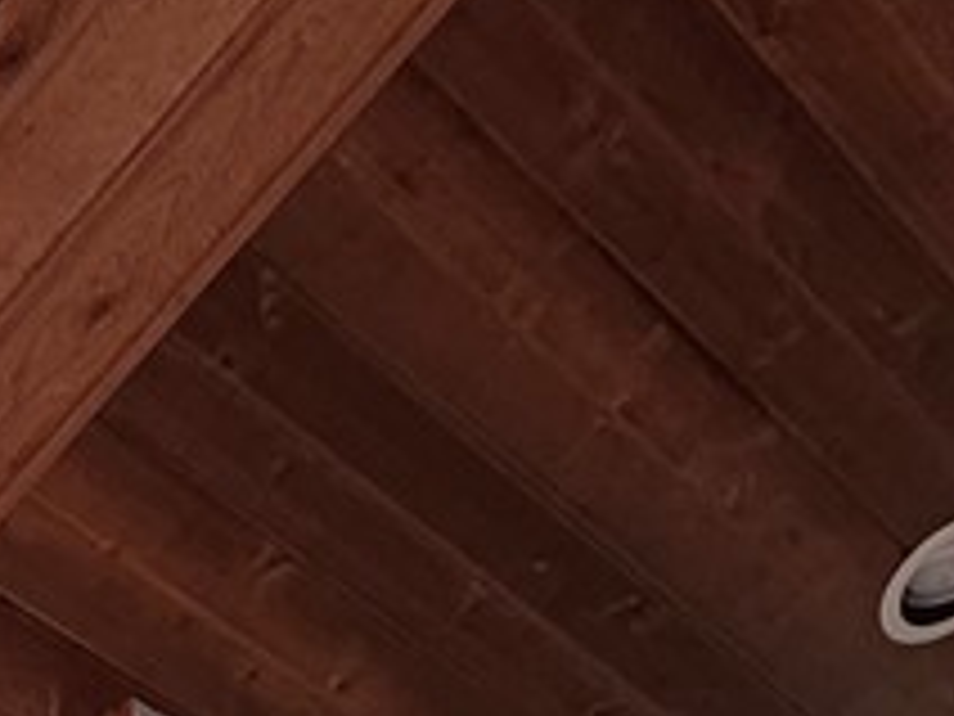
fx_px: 2701
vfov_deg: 11.3
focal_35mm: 98
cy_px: 1950
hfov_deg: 19.1
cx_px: -126
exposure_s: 1/60
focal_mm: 2.2
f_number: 1.9
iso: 32
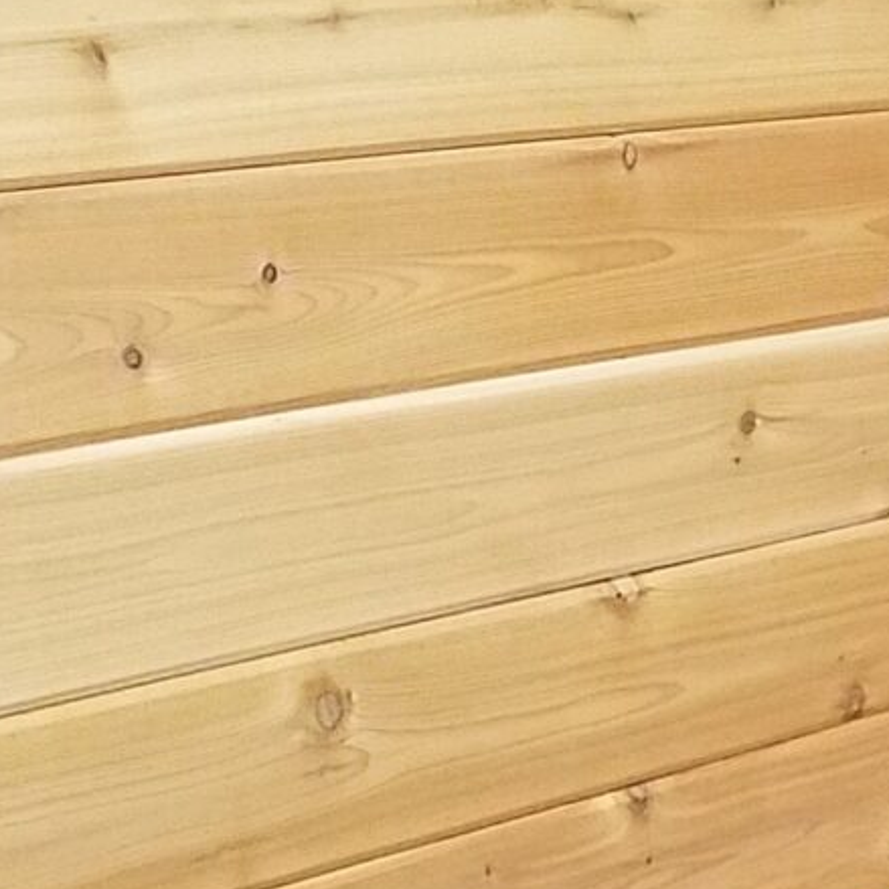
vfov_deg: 12.4
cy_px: 1304
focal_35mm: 134
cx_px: 1762
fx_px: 3893
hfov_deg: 11.7
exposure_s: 1/24
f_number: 1.7
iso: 200
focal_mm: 4.2
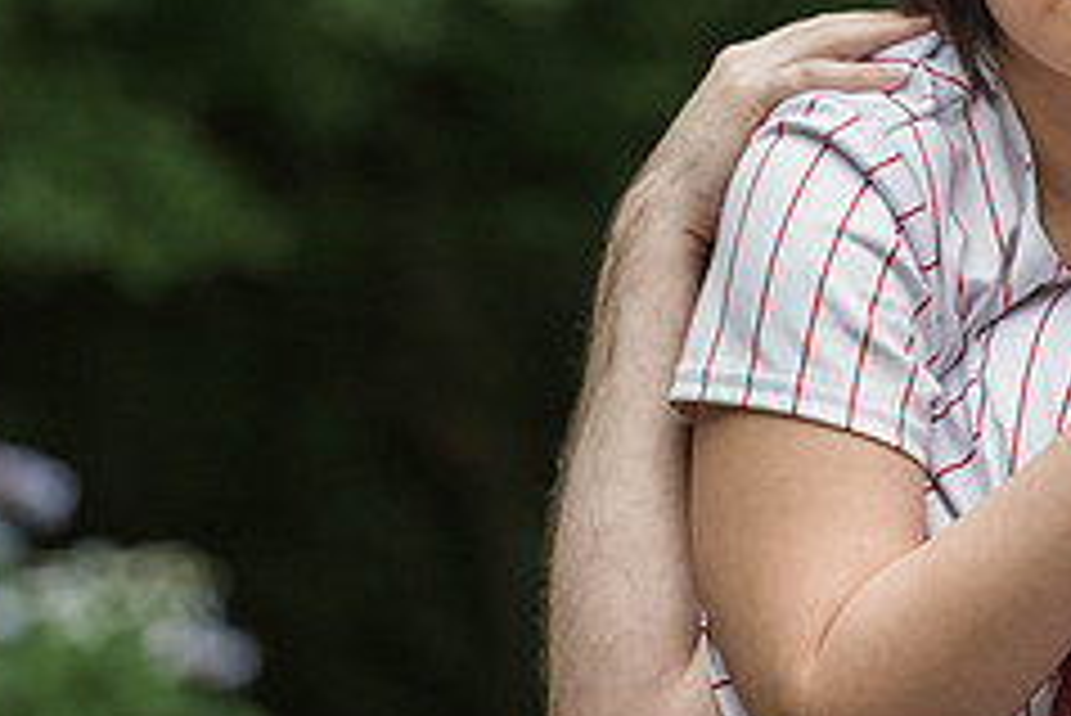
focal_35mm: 382
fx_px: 11371
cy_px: 51
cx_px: 1166
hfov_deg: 5.4
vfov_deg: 3.6
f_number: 4
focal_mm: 150
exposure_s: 1/1250
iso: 2000
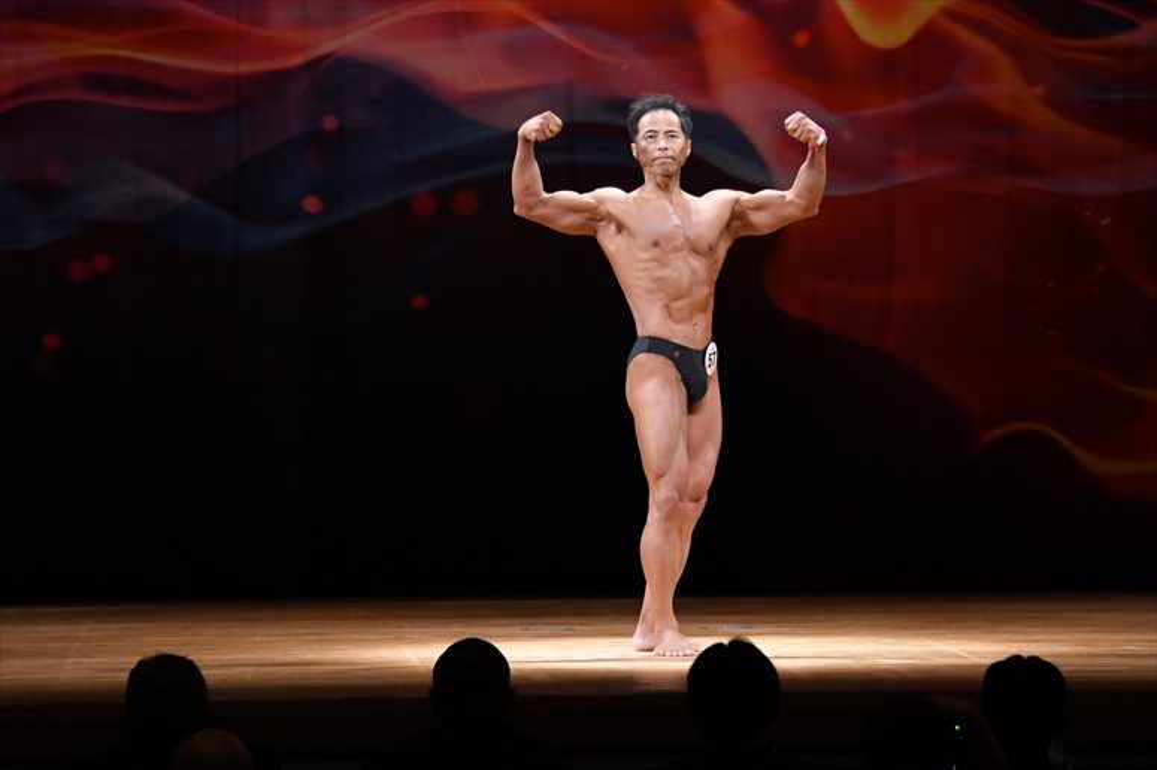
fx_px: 6489
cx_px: 578
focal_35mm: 202
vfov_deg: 6.8
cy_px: 385
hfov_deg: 10.2
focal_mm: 135
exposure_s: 1/400
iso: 4000
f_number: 5.6
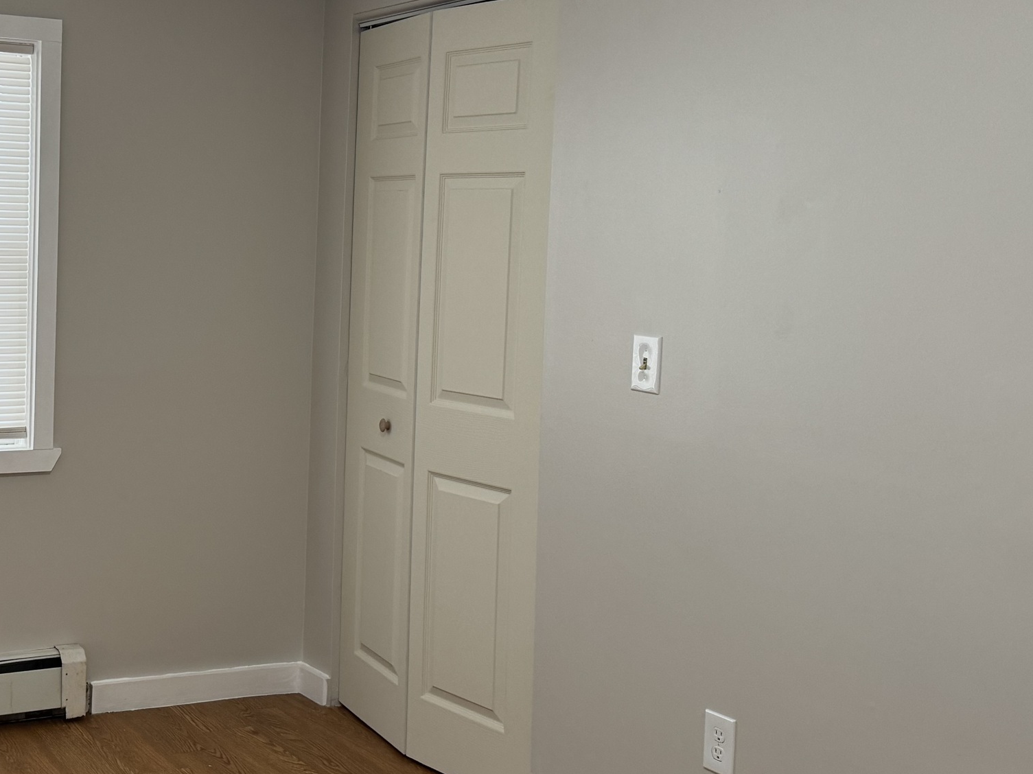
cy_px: 318
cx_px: 152
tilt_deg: -4.3
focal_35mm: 49
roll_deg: -1.1
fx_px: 1462
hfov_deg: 37.0
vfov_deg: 29.6
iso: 160
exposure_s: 1/120
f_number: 1.78
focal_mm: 6.76
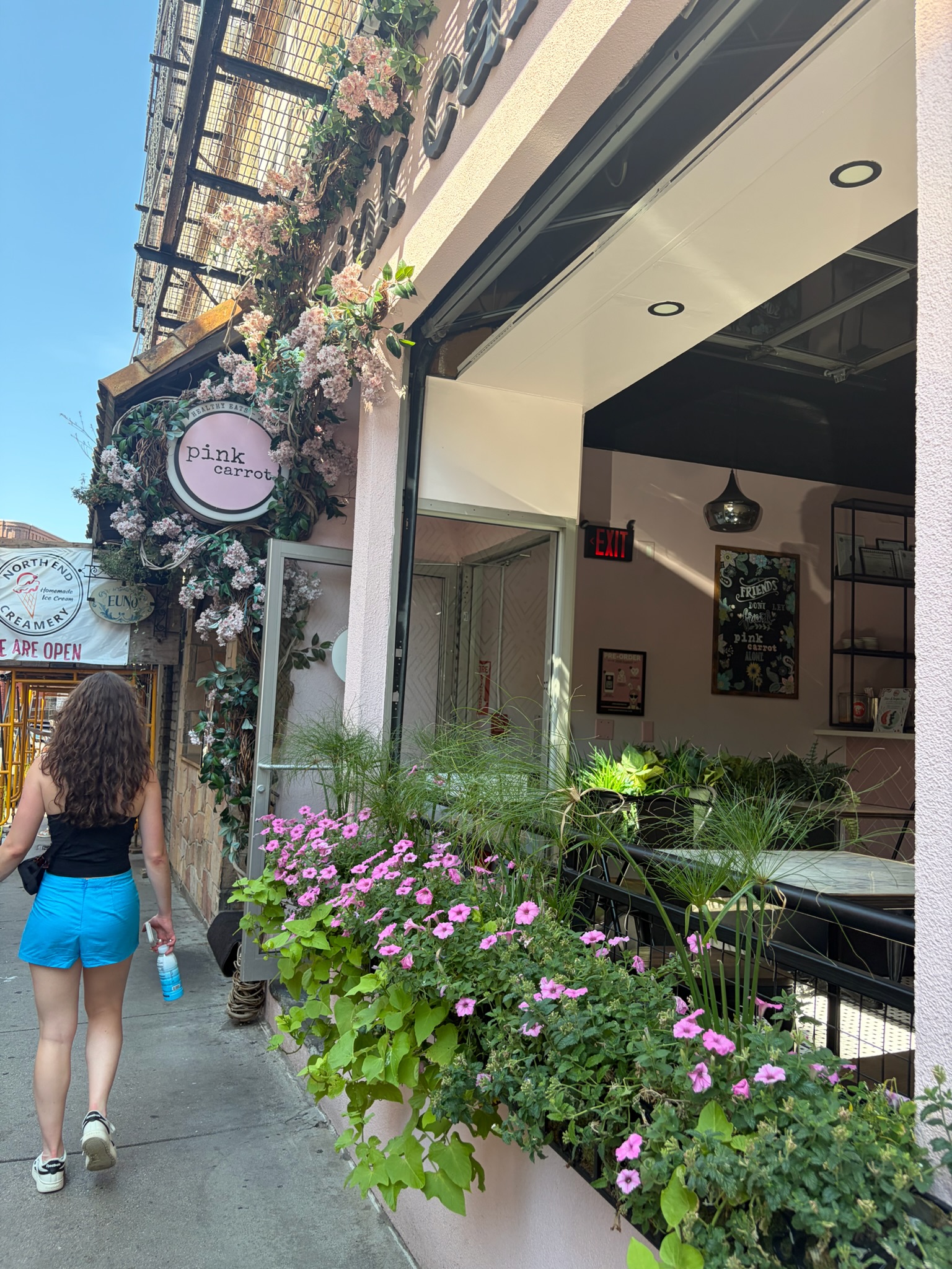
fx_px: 953
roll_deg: -3.0
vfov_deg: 67.3
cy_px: 634
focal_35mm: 26
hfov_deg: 53.1
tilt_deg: +6.2
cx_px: 476
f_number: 1.6
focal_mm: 5.96
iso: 64
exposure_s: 1/361
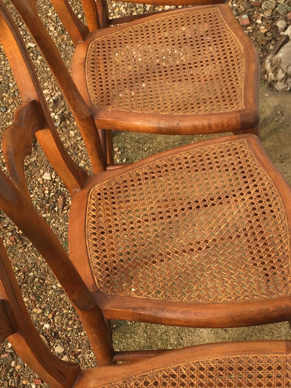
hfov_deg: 25.1
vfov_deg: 32.9
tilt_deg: -48.4
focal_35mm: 58
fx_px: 650
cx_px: 199
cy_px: 263
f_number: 2.2
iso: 32
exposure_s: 1/694
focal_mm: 4.15
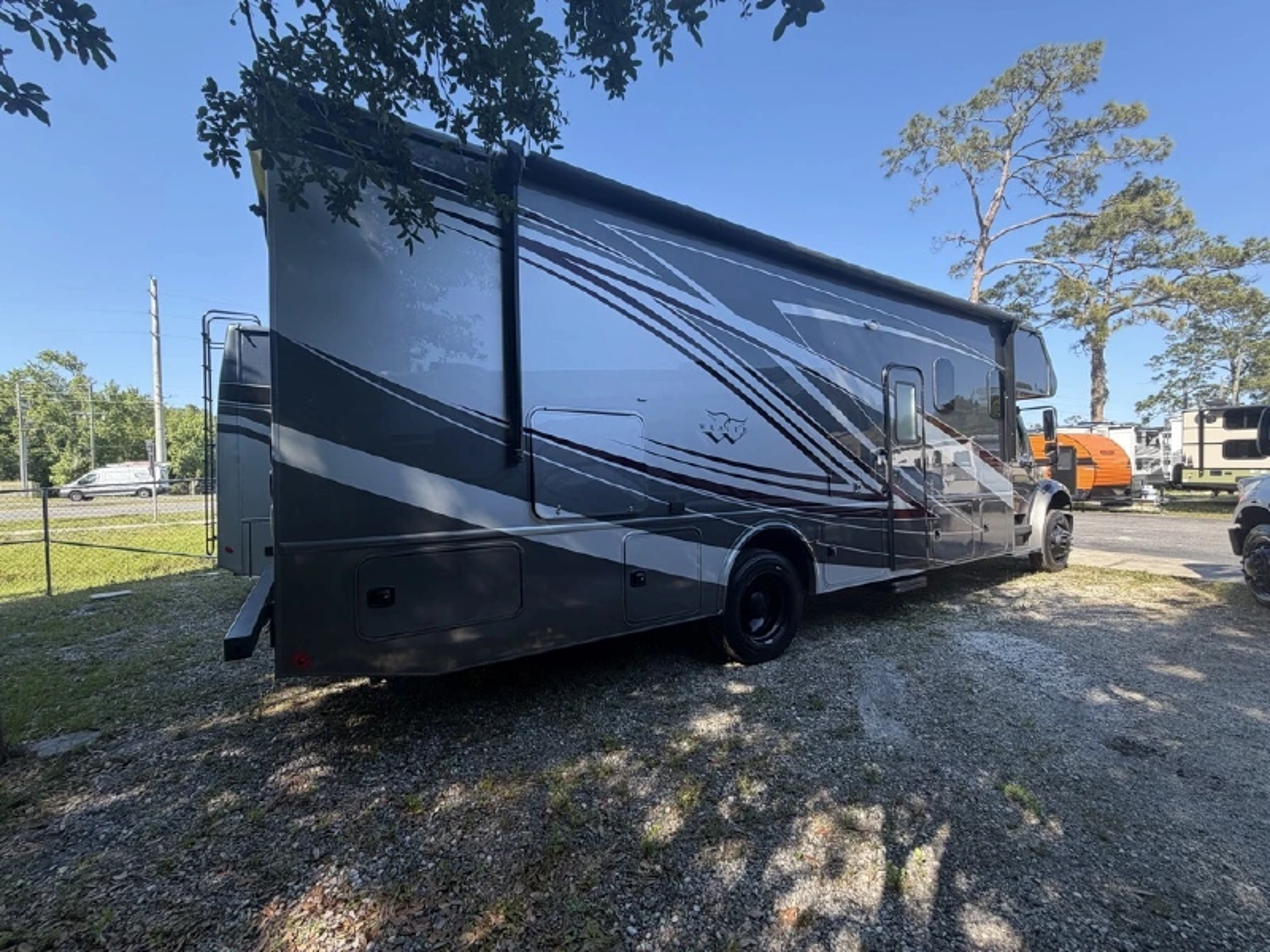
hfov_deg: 102.1
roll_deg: +1.8
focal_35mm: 14
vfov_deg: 85.7
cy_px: 476
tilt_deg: -1.1
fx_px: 514
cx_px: 635
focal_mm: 2.22
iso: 64
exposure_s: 1/502
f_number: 2.2
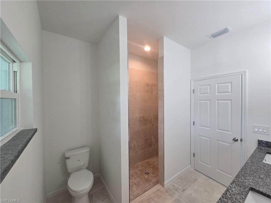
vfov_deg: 89.9
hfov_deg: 106.2
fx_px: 102
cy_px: 102
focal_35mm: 13
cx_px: 136
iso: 80
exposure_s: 1/120
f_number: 2.2
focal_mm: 2.2
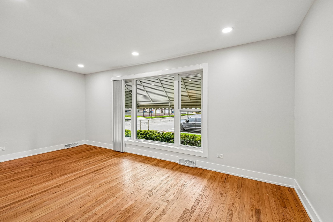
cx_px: 166
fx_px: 139
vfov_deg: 77.3
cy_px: 111
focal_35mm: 15
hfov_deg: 100.4
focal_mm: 10
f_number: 8
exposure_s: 1/25
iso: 100
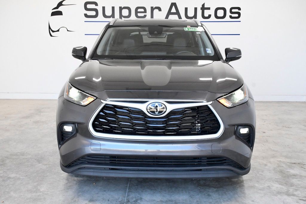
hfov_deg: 48.5
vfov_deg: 33.4
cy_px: 102
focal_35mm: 40
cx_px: 153
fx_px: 340
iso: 2500
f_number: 9
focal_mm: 27
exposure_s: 1/320
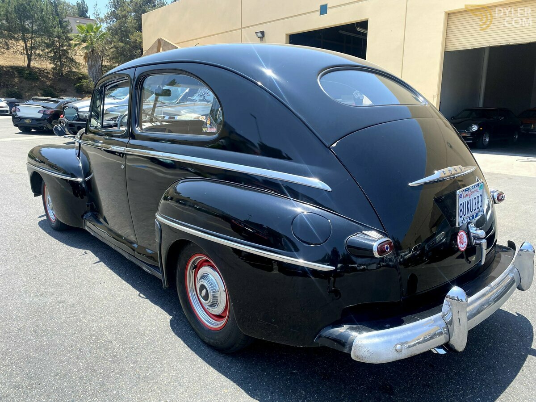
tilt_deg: -11.4
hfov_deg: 67.3
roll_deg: +0.4
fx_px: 403
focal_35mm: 26
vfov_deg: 53.1
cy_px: 201
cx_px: 268
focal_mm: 4.25
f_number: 1.8
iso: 32
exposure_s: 1/965
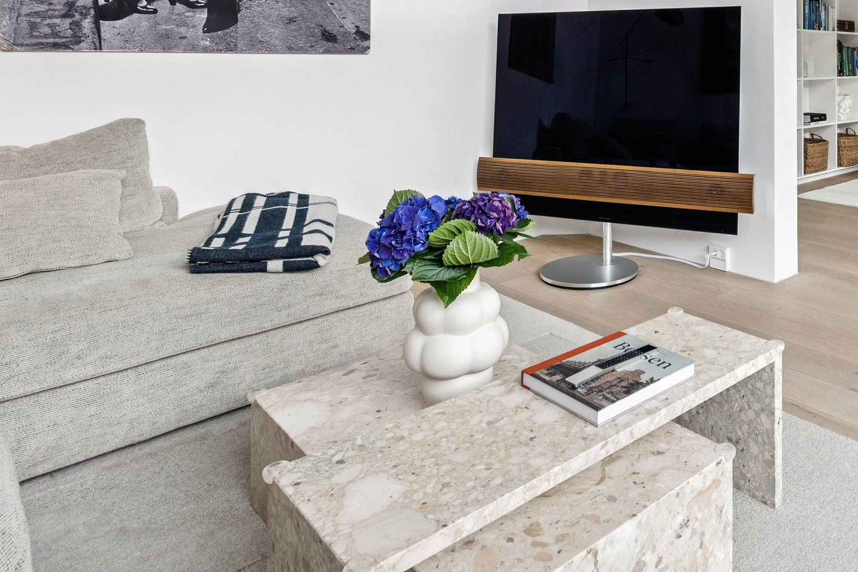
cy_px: 59
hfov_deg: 59.1
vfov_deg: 41.5
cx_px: 680
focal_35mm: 29
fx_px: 689
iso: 400
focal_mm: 15.5
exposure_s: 1/40
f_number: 7.1
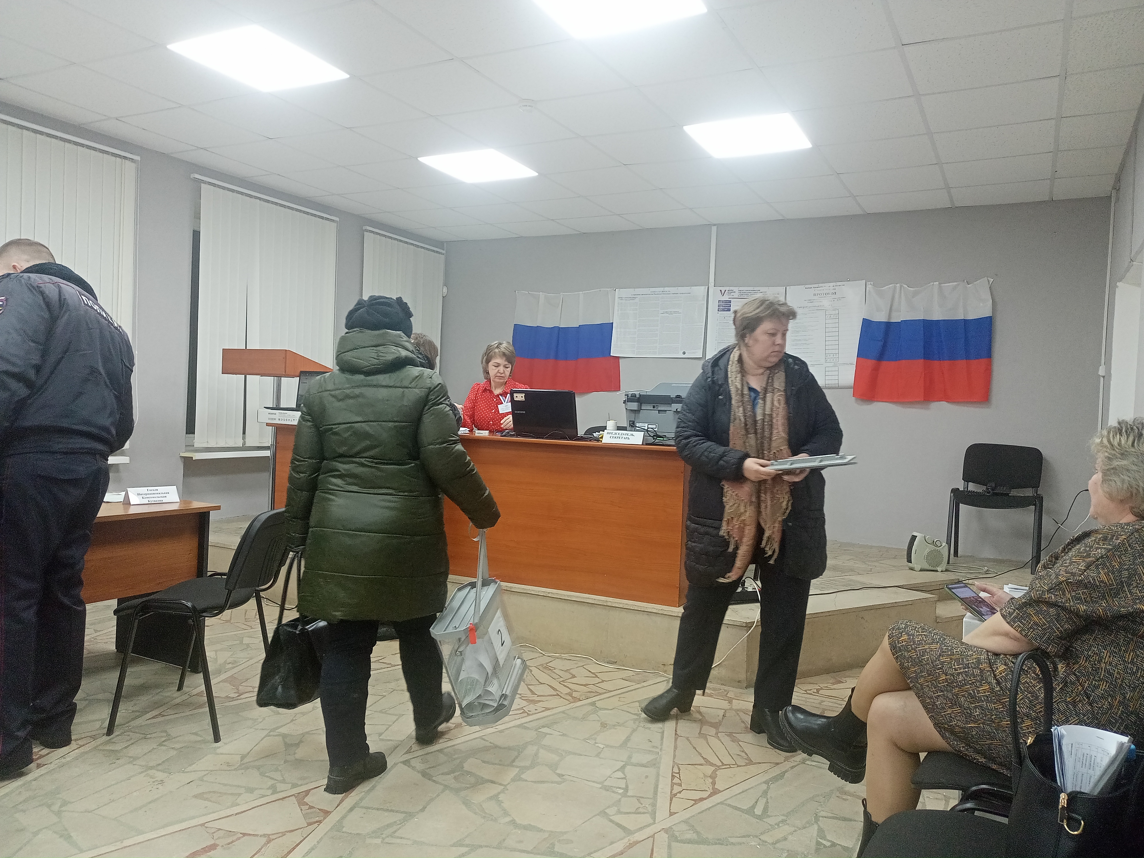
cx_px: 572
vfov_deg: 49.7
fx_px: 925
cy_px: 429
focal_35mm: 28
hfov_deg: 63.4
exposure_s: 1/100
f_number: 1.8
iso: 325
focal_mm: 4.69
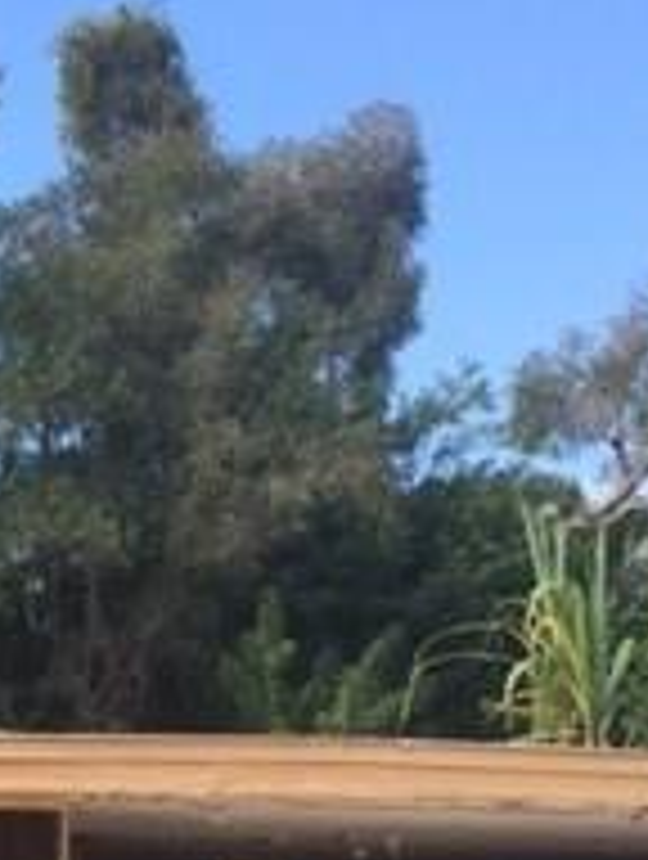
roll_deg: +0.1
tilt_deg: +1.1
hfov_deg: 14.5
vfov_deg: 19.4
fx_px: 2413
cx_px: -234
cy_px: 928
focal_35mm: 97
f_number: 2.2
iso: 32
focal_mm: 4.15
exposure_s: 1/694
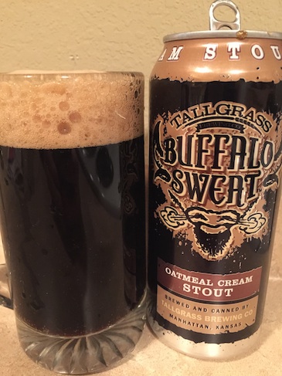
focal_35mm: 29
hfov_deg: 48.2
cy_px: 188
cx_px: 141
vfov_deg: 61.7
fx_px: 315
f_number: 2.2
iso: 500
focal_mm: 4.15
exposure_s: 1/15
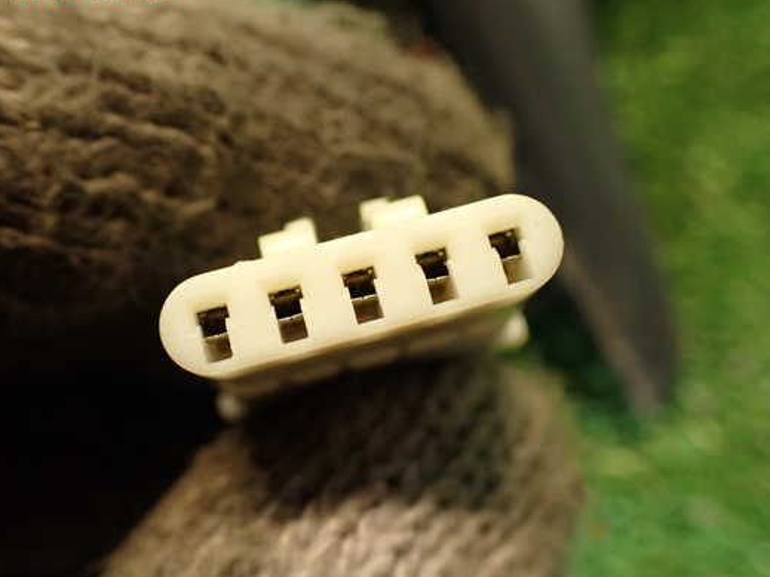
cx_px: 344
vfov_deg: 38.6
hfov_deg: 50.1
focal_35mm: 37
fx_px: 823
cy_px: 303
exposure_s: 1/30
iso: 320
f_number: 2.4
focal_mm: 5.79
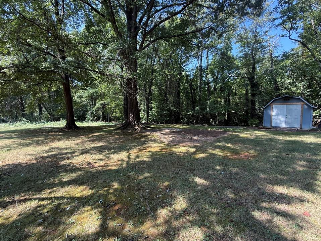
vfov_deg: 81.7
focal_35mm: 15
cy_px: 120
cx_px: 150
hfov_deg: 98.0
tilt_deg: -3.1
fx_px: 139
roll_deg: +0.7
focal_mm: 2.22
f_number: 2.2
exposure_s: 1/156
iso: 50
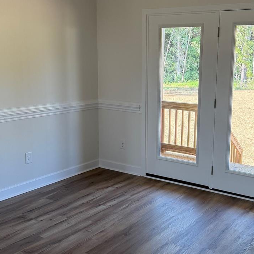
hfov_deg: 36.6
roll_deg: -1.2
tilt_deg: -9.6
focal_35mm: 46
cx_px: 159
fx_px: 382
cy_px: 124
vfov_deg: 36.8
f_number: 1.78
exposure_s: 1/211
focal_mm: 6.76
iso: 160
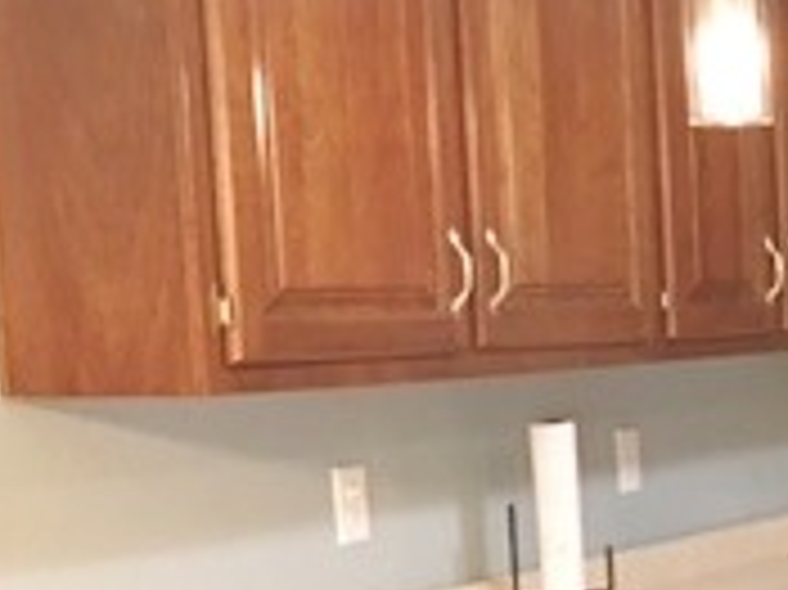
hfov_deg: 16.8
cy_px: 567
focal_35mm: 106
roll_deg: +1.0
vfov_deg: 13.8
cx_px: 1184
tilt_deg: -5.7
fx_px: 2411
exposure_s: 1/10
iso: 100
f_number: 2.2
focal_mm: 4.15
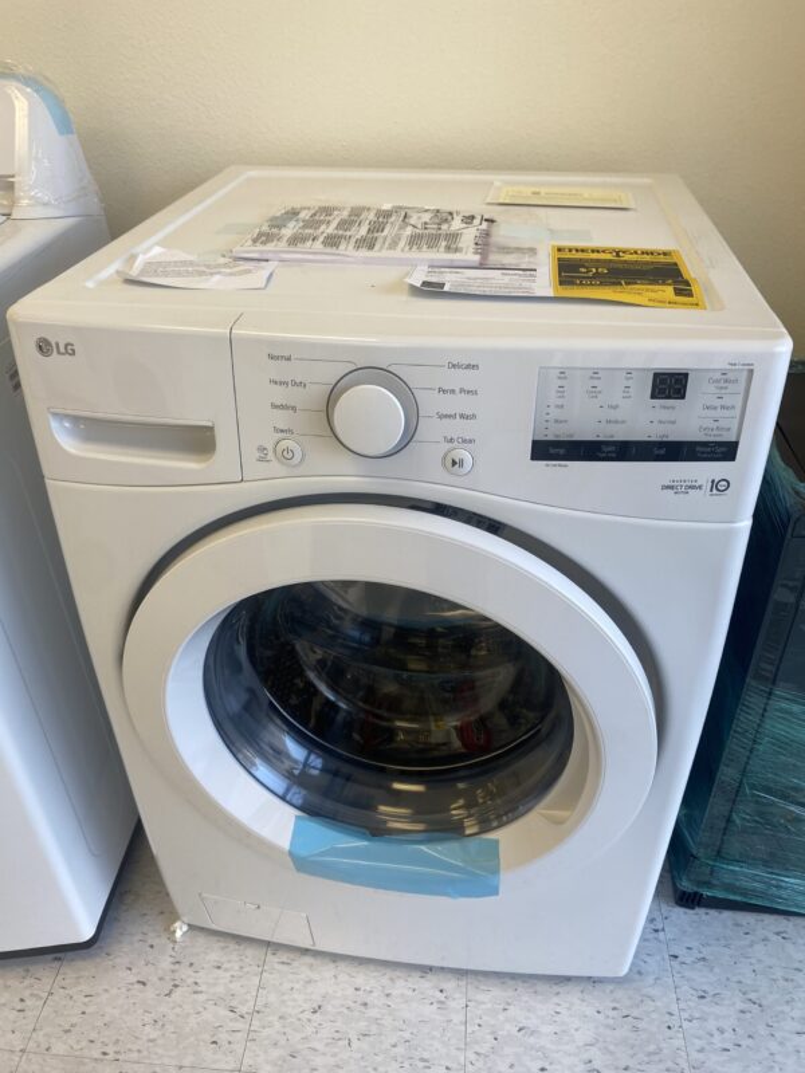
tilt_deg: -33.1
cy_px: 536
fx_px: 806
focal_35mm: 26
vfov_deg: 67.3
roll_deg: +0.2
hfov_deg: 53.1
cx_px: 402
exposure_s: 1/127
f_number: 1.8
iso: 50
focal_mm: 4.25
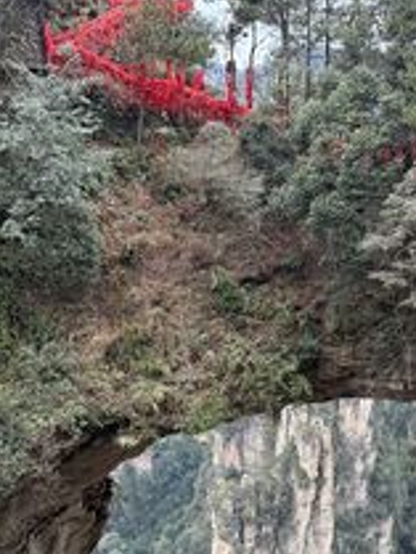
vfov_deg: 38.0
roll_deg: -0.1
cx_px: 294
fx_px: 784
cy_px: 407
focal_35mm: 49
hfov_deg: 29.4
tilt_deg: -19.1
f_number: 1.78
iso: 640
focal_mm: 6.76
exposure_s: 1/60
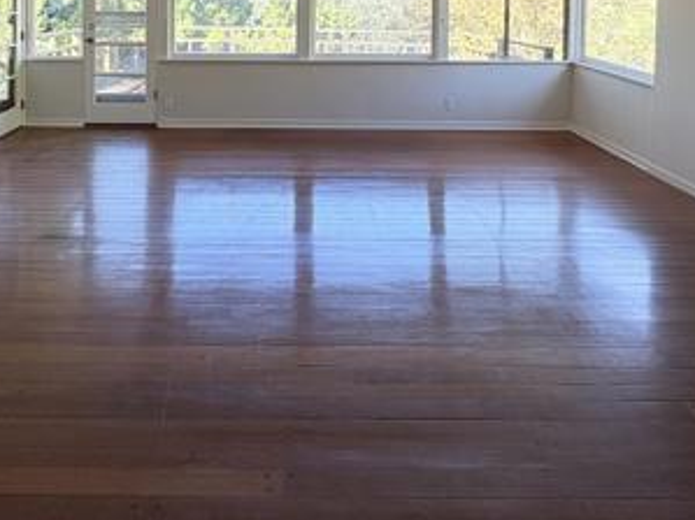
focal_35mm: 30
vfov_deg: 40.9
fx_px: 602
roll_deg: -1.5
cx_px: 298
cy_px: 0
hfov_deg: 59.7
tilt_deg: -1.1
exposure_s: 1/99
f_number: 2.2
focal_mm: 2.22
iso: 50
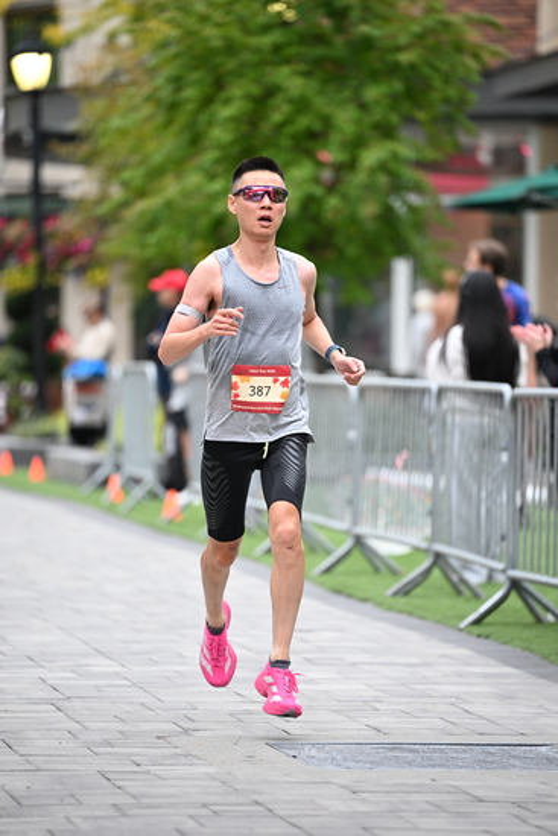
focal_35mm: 200
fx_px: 4647
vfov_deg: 10.3
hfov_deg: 6.9
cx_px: 279
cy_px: 418
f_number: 2.8
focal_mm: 200
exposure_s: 1/800
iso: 1600
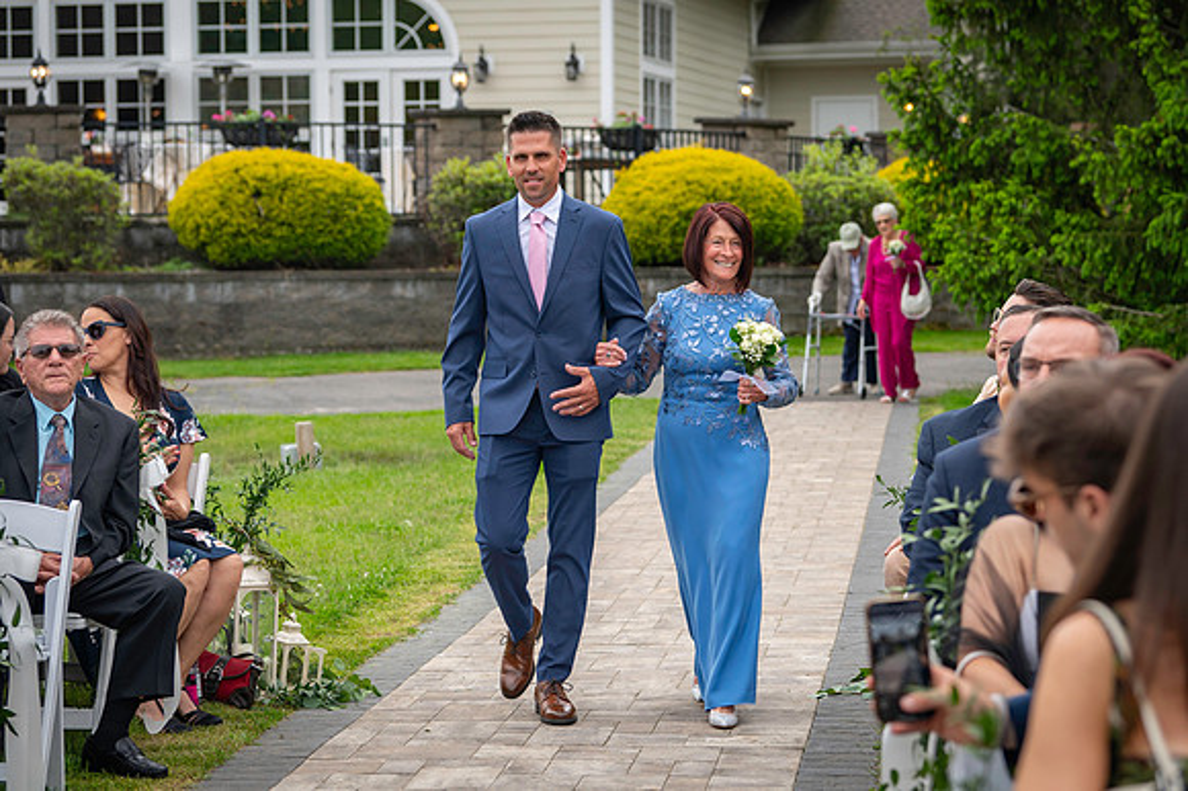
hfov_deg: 22.0
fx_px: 3057
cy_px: 414
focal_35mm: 93
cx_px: 727
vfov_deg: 14.7
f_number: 4
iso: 400
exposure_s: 1/1250
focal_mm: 70
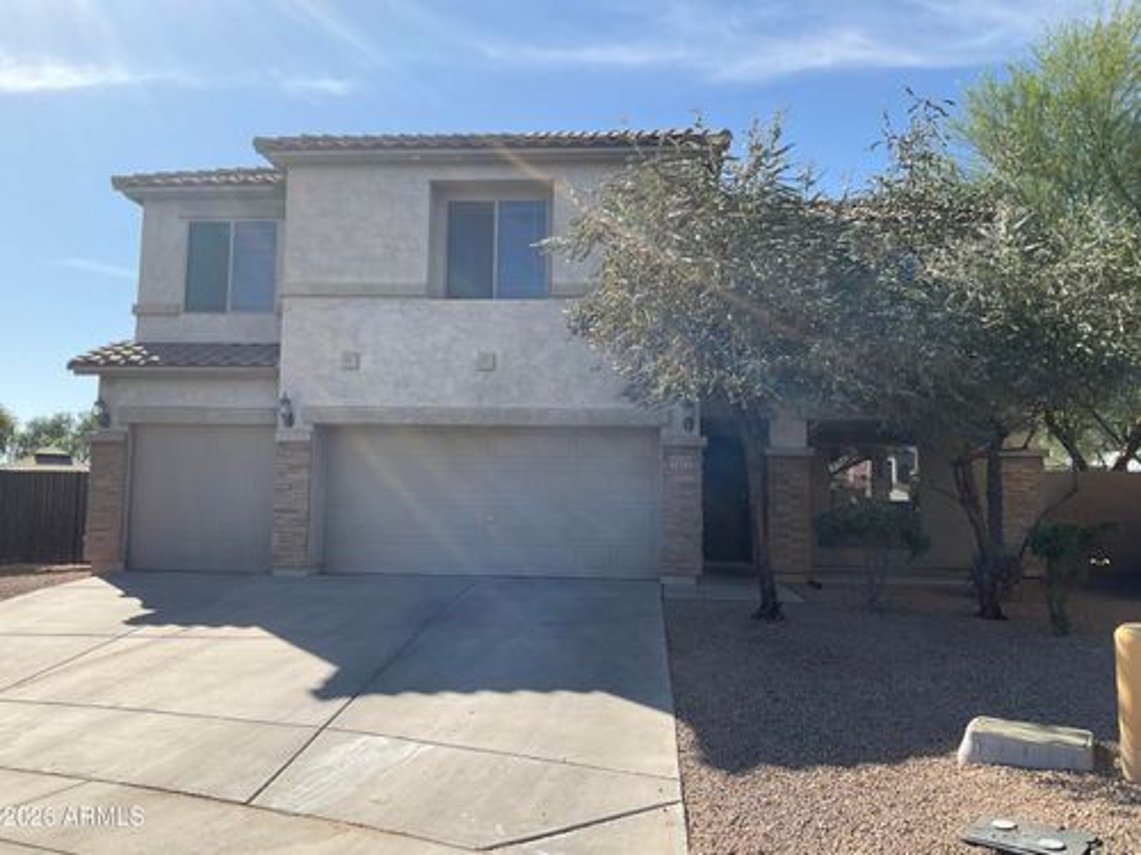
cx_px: 570
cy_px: 428
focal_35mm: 29
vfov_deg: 48.2
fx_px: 956
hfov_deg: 61.7
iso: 16
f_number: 1.8
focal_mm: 3
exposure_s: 1/1675
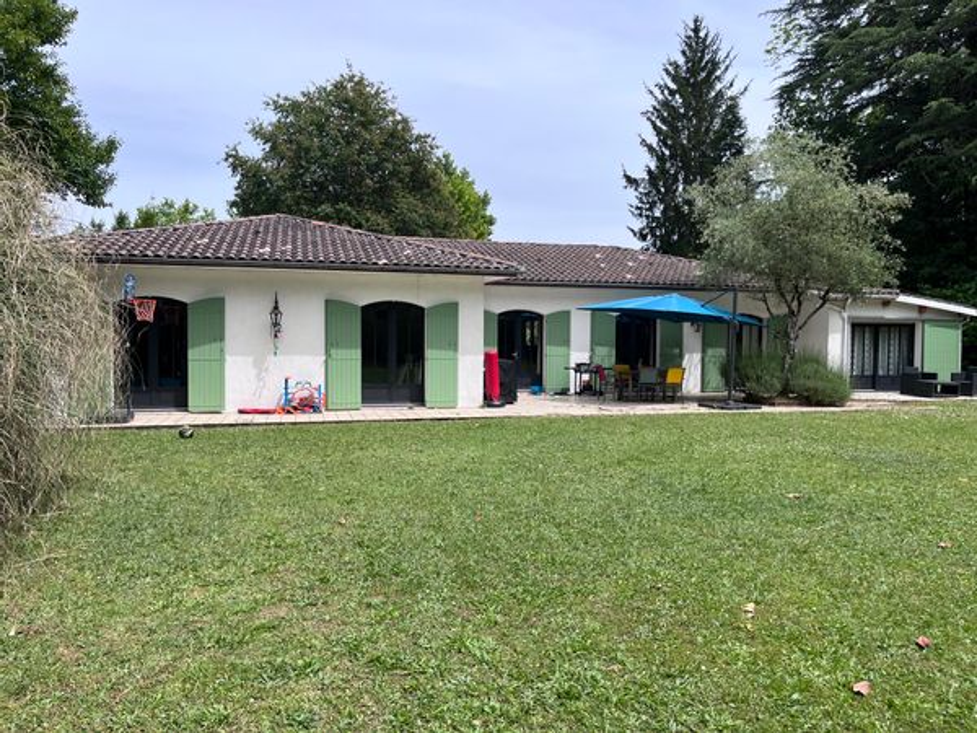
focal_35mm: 26
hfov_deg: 67.3
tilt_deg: -1.9
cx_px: 488
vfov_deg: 53.1
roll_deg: -0.8
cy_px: 366
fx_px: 734
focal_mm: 5.1
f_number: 1.6
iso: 50
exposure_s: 1/2825
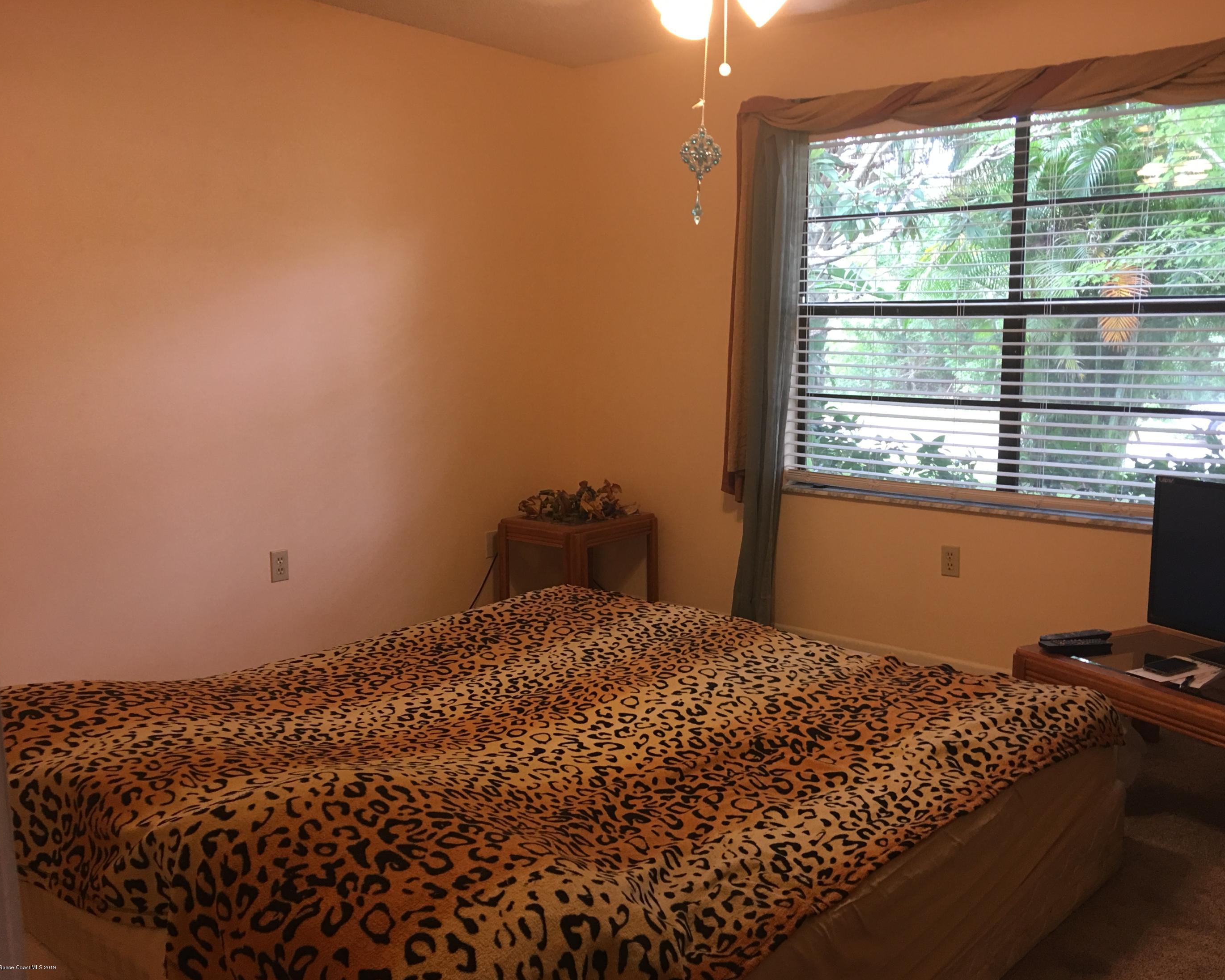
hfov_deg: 57.1
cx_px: 667
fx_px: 1124
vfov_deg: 47.1
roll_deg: +0.1
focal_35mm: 31
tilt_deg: -6.7
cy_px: 496
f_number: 2.2
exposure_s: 1/15
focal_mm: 4.15
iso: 40
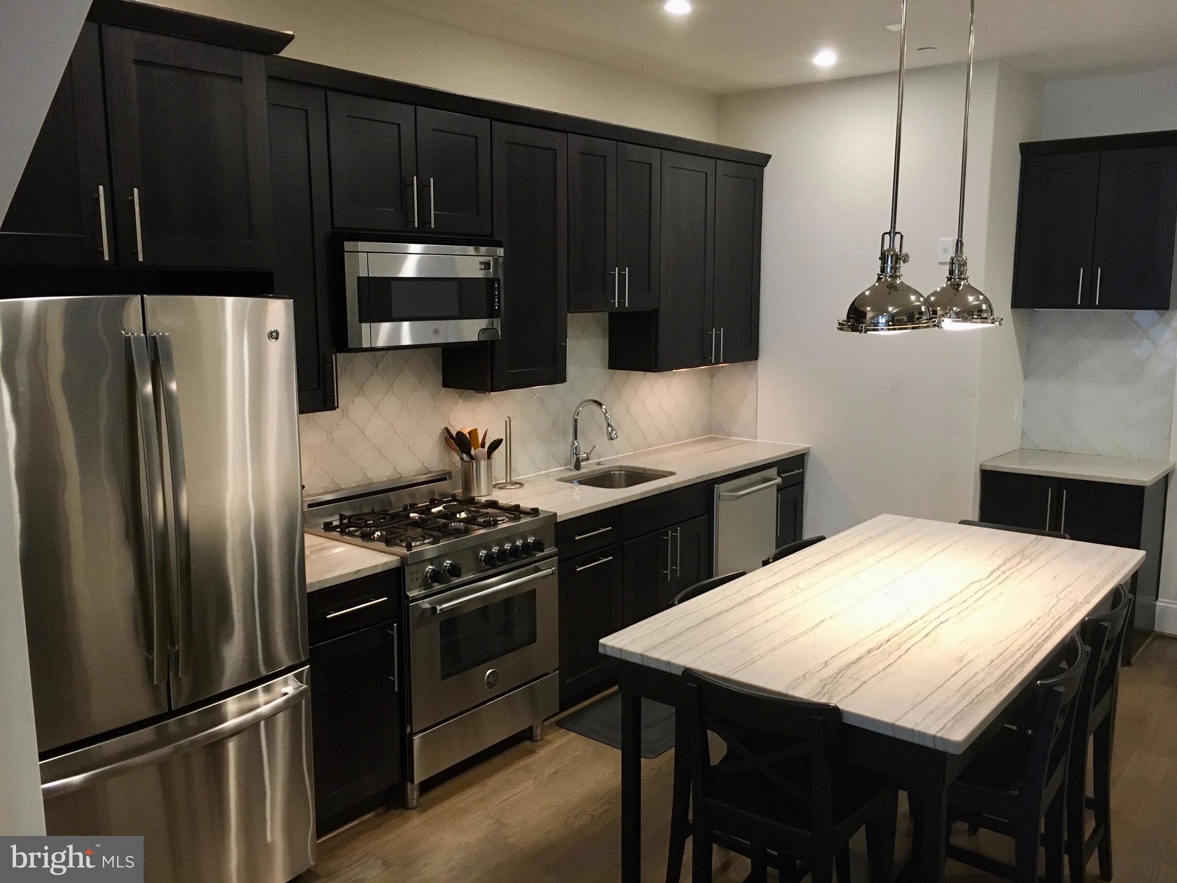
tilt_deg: -10.5
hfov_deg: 61.7
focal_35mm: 29
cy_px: 442
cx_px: 588
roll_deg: +1.1
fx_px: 986
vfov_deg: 48.2
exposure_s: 1/30
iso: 125
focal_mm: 4.15
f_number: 2.2
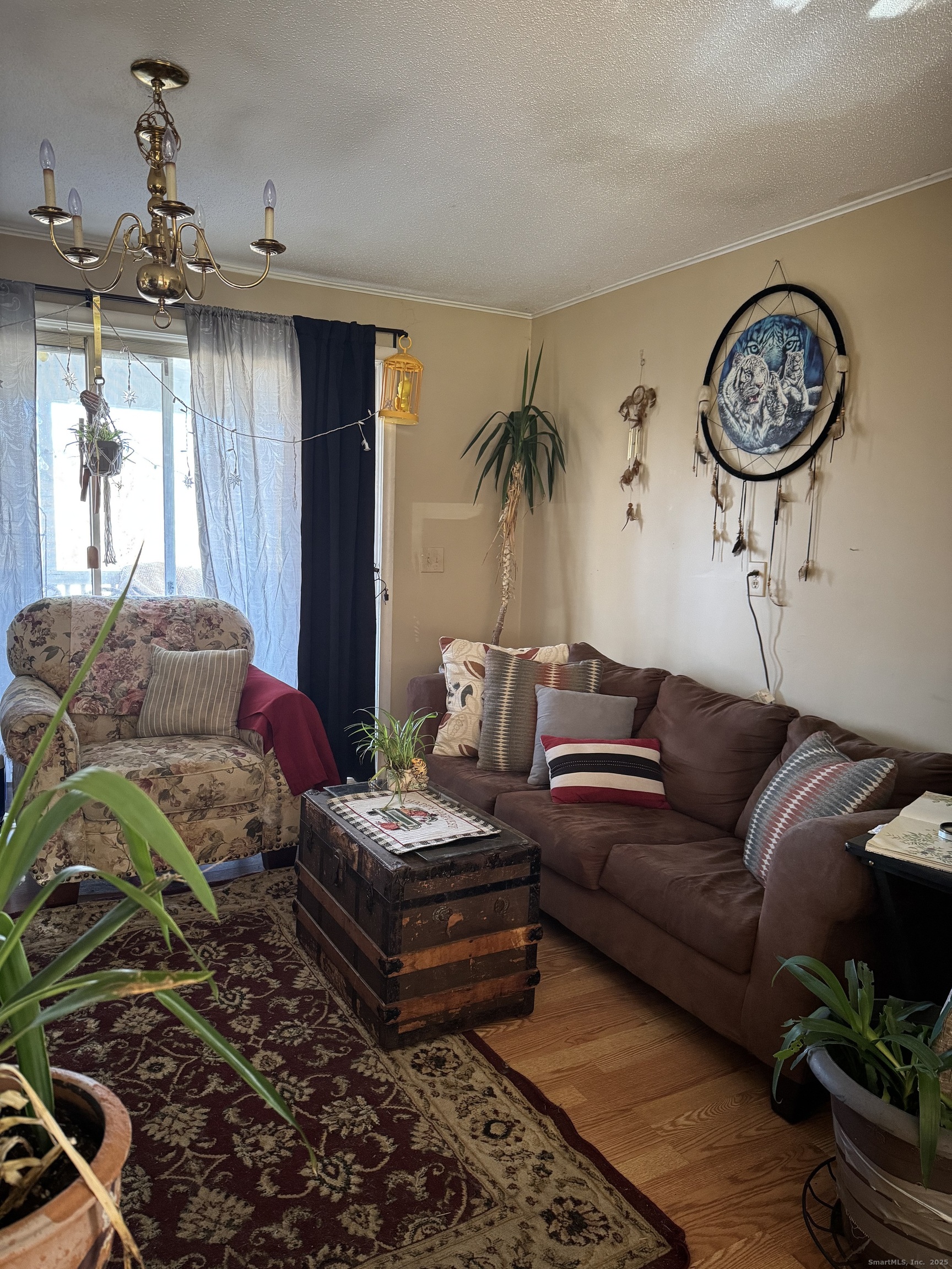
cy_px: 634
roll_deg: -1.6
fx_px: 880
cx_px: 476
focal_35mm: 24
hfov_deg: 56.8
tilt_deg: -8.0
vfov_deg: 71.6
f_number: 1.78
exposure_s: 1/60
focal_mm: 6.76
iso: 640
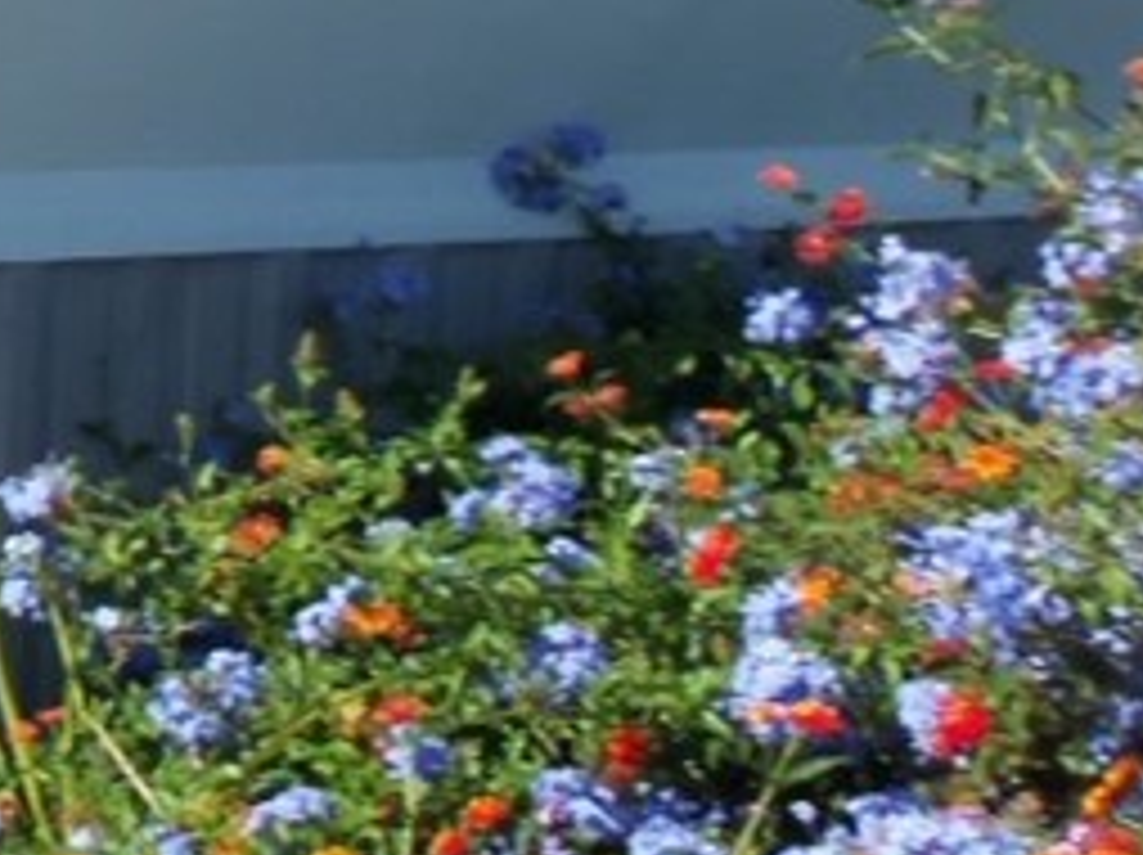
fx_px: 3860
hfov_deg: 14.5
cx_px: -1008
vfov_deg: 12.5
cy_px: 63
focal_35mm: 117
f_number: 8.6
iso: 80
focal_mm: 5.2
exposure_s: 1/100
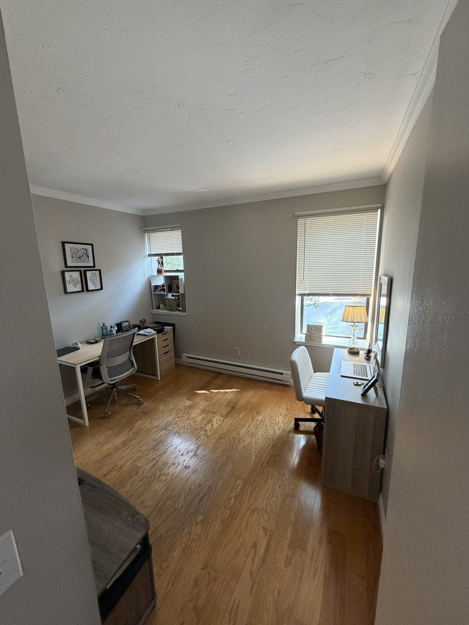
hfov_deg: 85.7
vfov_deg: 102.1
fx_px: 253
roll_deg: +0.9
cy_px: 312
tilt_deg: -10.4
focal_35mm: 14
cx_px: 234
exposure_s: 1/60
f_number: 2.2
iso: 400
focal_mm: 2.22
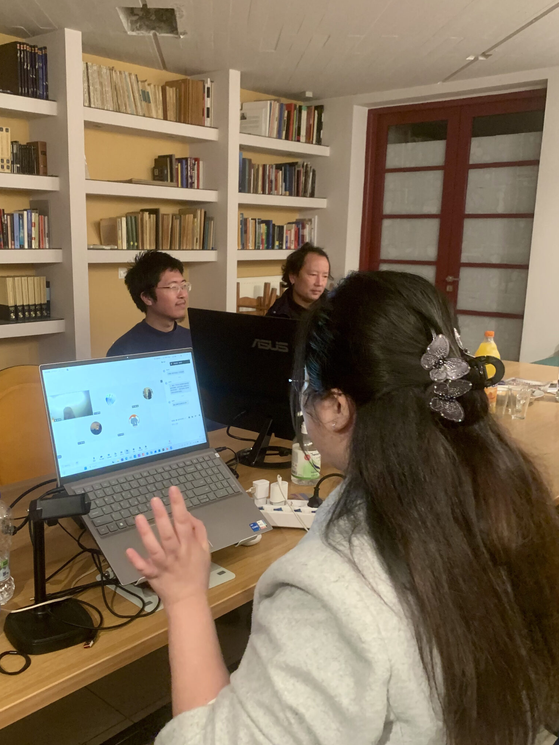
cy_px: 397
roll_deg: -1.6
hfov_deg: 42.8
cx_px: 226
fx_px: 710
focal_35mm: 33
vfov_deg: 55.3
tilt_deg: -12.6
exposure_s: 1/33
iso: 320
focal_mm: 4.25
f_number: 1.8
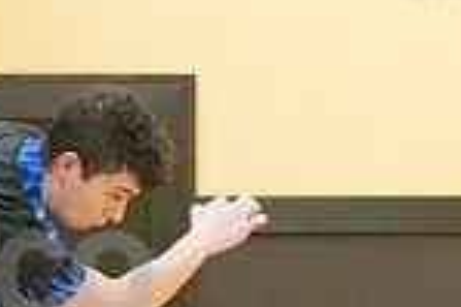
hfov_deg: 4.2
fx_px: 6229
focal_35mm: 487
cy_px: 318
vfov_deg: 2.8
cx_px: 59
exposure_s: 1/1000
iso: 10000
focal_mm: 125
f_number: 4.5
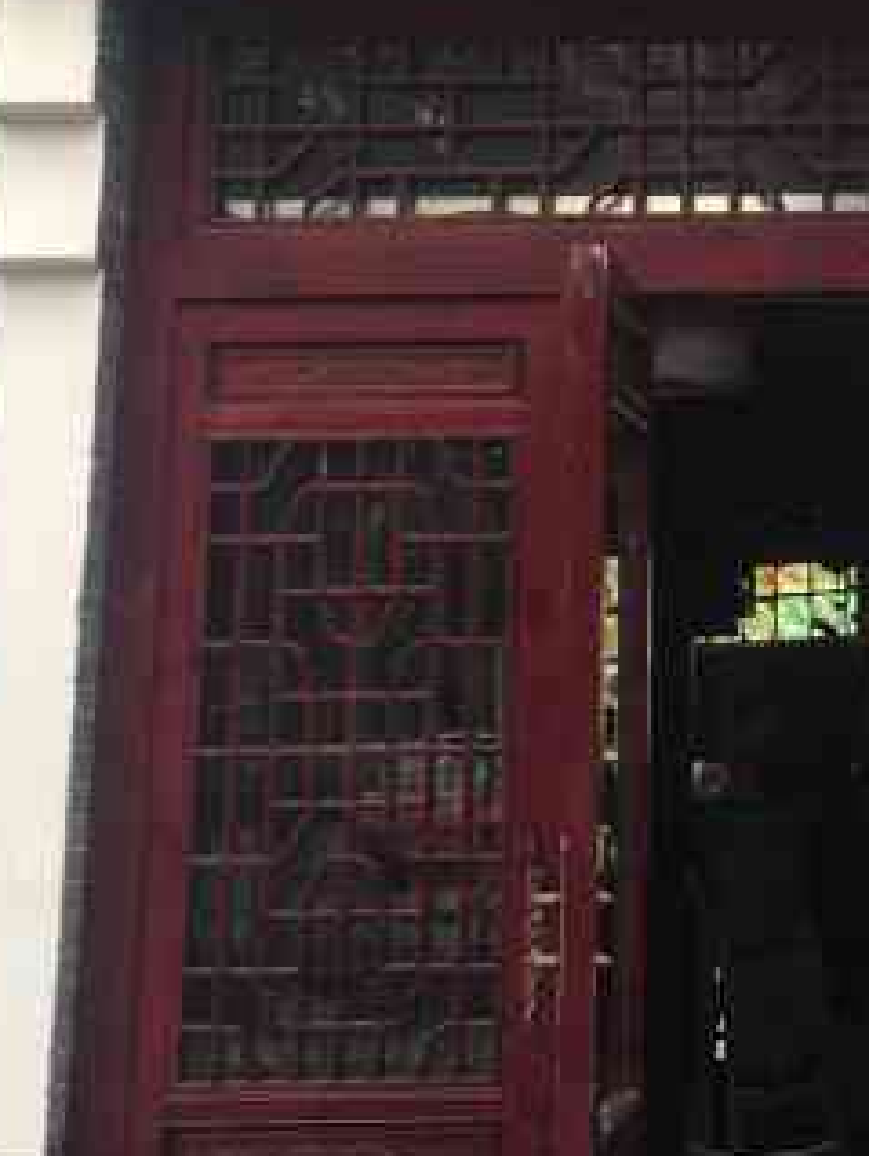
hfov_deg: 16.8
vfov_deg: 22.3
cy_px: 75
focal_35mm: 85
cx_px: 989
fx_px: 2841
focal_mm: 4.15
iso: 25
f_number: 2.2
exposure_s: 1/113
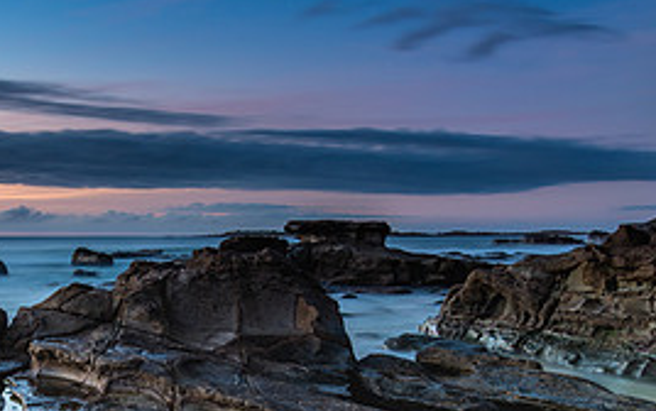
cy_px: 285
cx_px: 113
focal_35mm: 54
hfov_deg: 36.0
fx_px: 966
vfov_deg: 23.9
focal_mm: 24
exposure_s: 20
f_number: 4
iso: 320
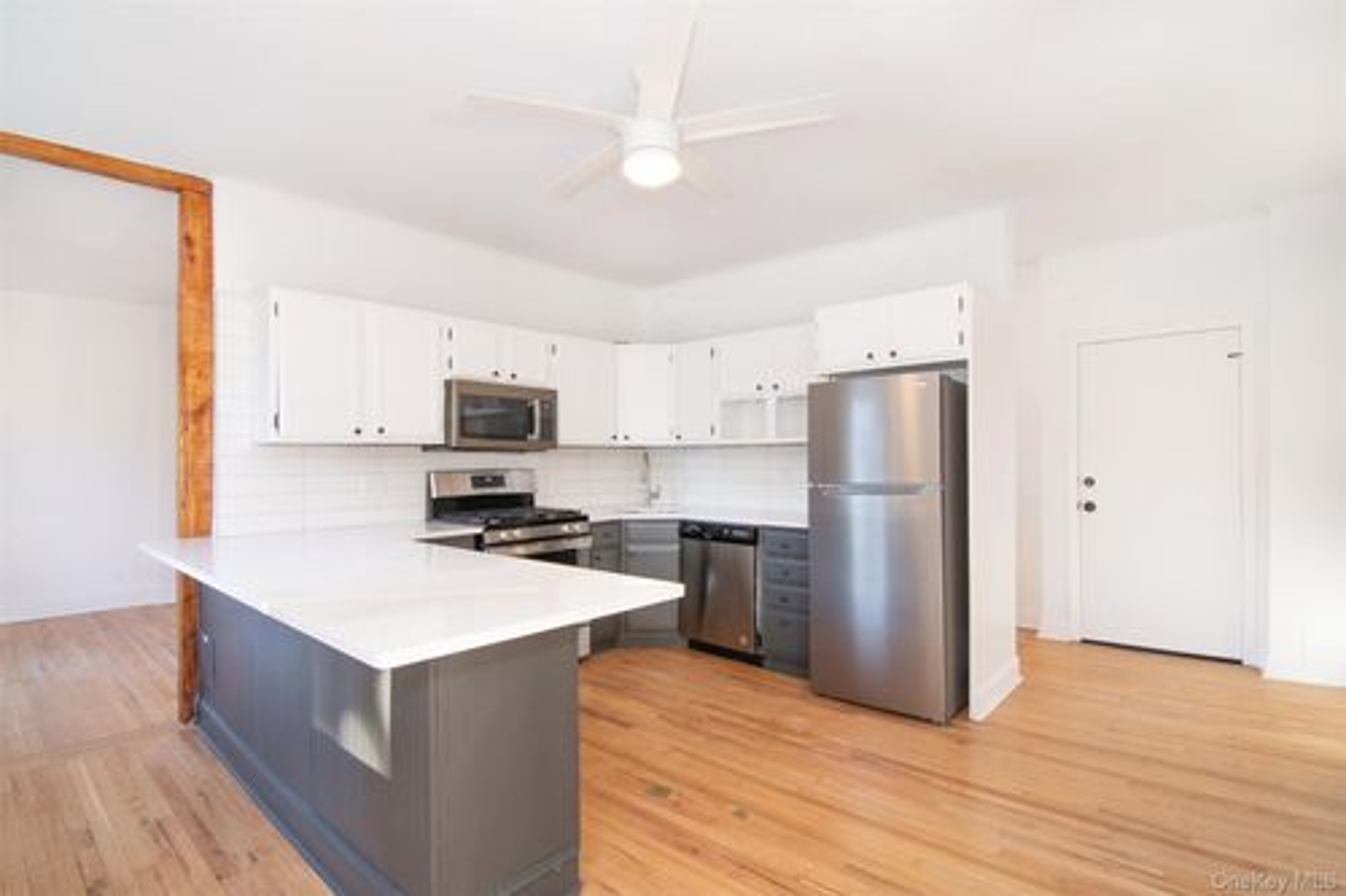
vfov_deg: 72.0
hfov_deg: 95.0
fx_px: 617
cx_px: 673
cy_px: 448
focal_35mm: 16
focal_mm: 11
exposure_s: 1/15
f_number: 9
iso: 400
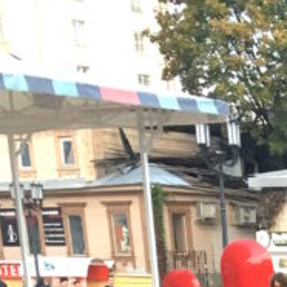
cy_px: 677
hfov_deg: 11.3
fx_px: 1323
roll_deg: +1.9
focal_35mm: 141
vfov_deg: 10.7
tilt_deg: -17.6
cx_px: 549
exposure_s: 1/33
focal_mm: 4.15
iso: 50
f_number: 2.2
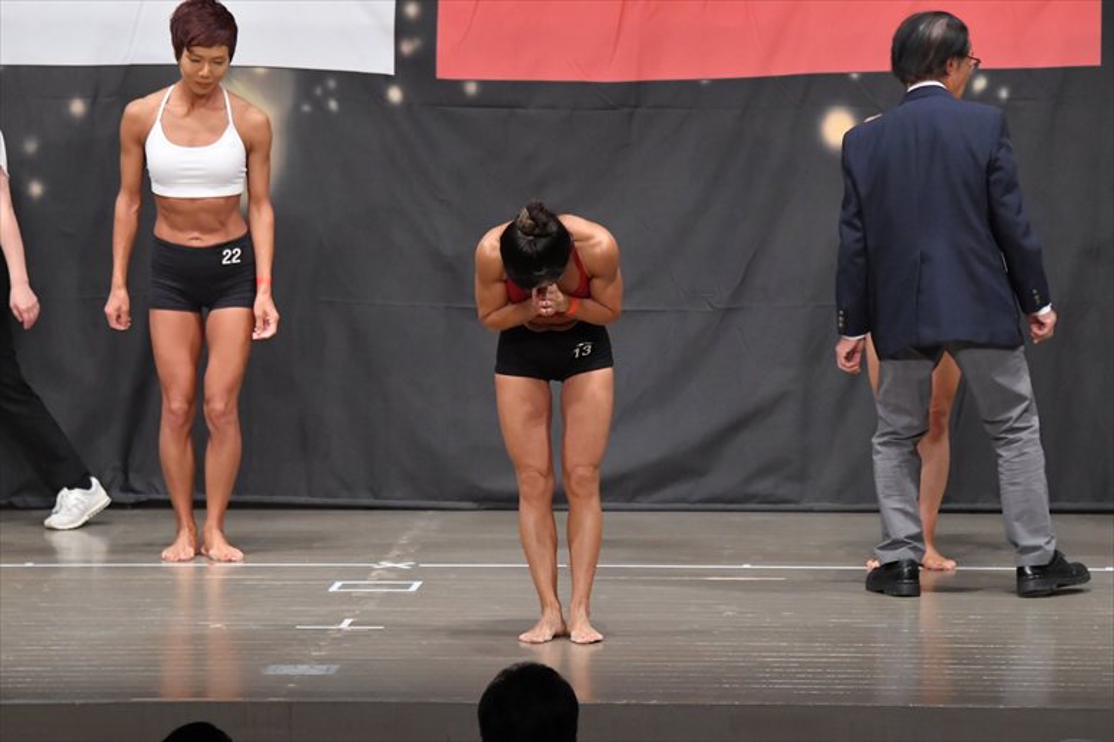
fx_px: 6712
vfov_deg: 6.3
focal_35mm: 217
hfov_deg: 9.5
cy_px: 371
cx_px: 557
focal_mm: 145
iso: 6400
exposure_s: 1/400
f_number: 5.6
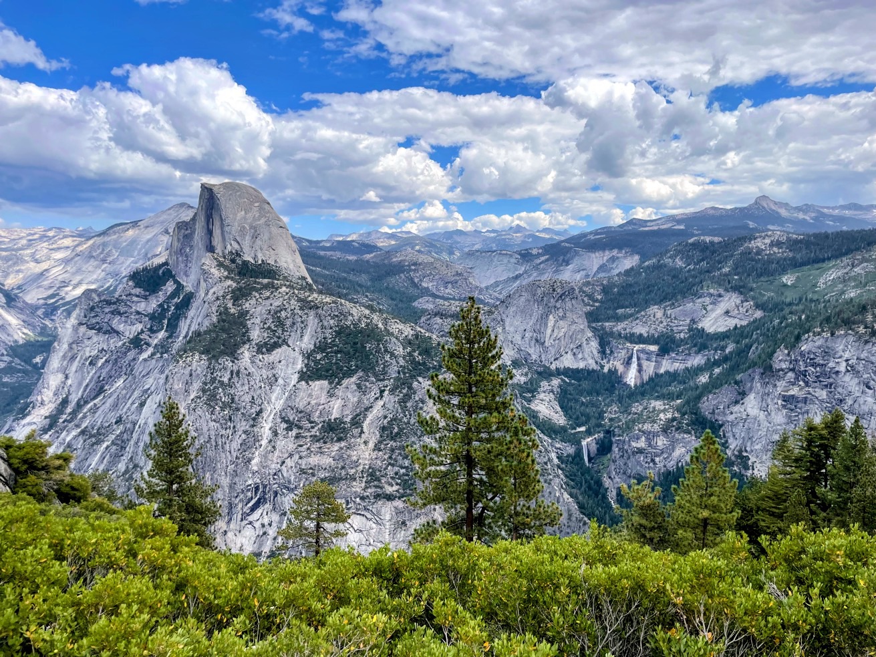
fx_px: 658
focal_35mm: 26
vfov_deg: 53.1
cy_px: 328
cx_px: 438
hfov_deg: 67.3
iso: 32
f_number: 1.6
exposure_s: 1/3401
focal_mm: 4.2
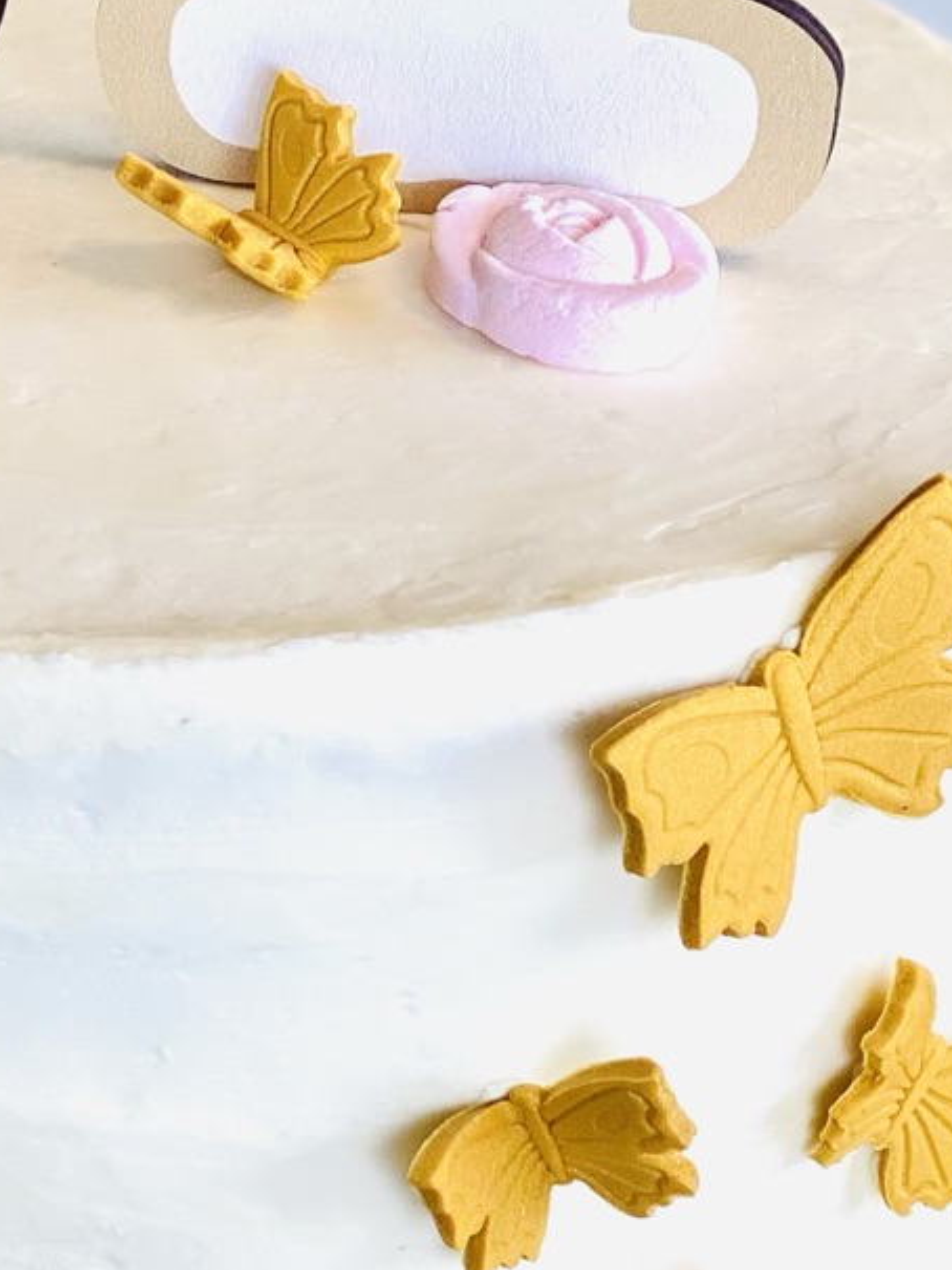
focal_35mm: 176
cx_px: -61
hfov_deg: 8.4
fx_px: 6451
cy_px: 884
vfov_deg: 11.2
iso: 32
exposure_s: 1/120
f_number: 2
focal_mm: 6
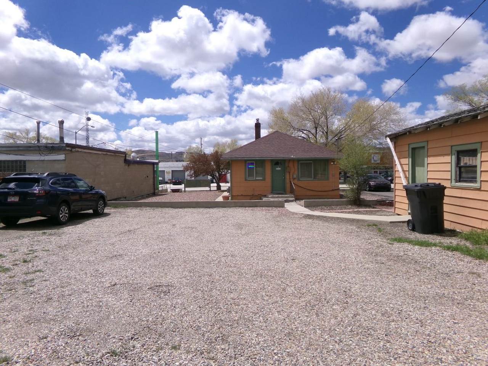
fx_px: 338
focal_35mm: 24
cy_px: 183
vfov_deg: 56.8
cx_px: 244
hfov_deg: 71.6
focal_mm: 4.3
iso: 100
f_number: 11.07
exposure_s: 1/200
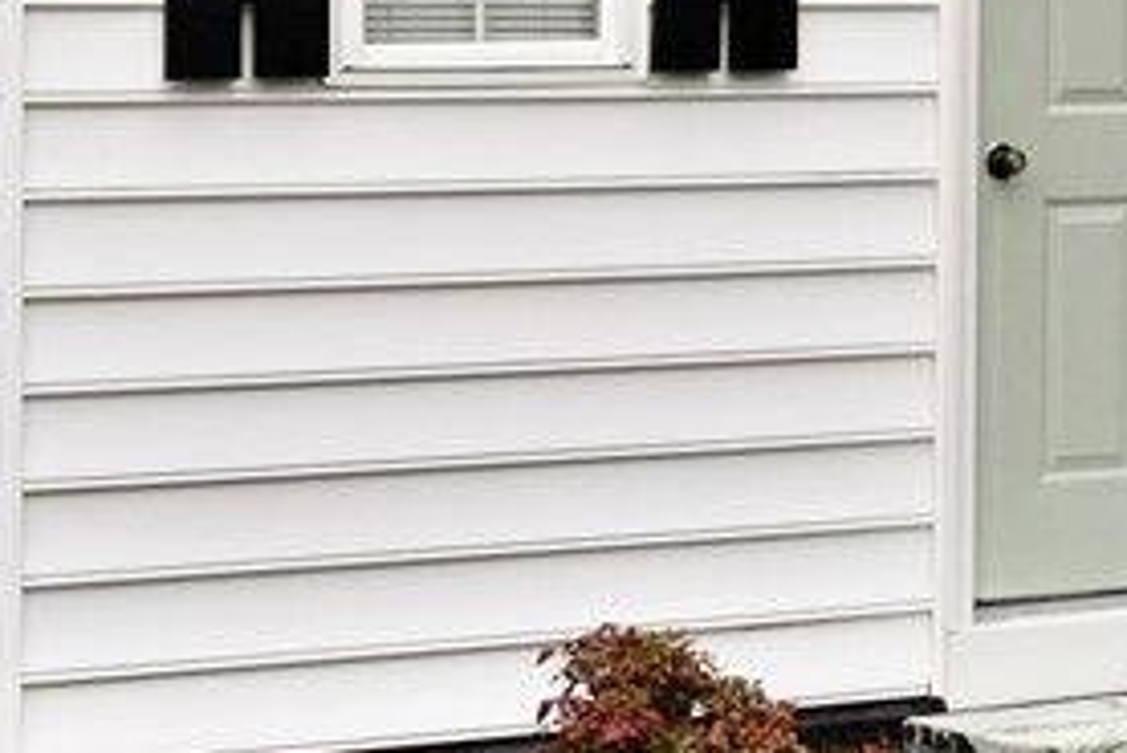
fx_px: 4416
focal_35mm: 141
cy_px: -147
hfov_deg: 14.5
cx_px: 643
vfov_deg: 9.6
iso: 1600
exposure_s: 1/500
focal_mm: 24
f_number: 7.1
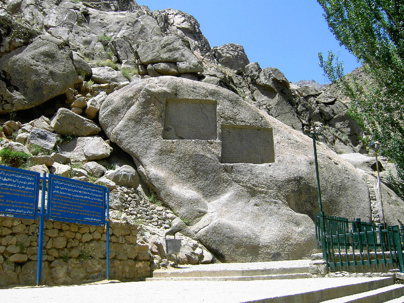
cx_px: 202
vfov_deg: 40.7
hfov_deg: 52.6
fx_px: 408
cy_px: 152
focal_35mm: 35
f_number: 6.7
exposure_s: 1/250
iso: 100
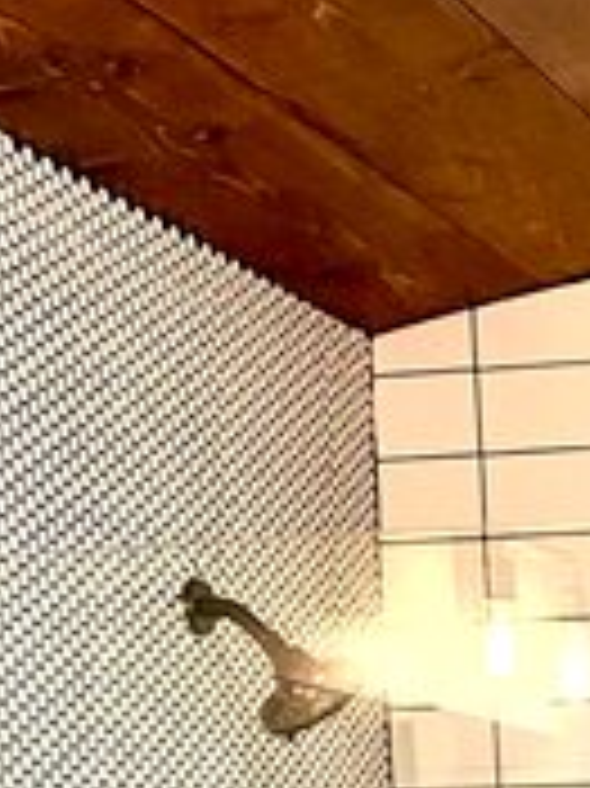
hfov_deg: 11.5
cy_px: 1396
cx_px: 1094
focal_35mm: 119
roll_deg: +2.2
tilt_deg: -6.4
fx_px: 2708
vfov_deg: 14.6
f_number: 1.8
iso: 160
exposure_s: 1/60
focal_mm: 4.25
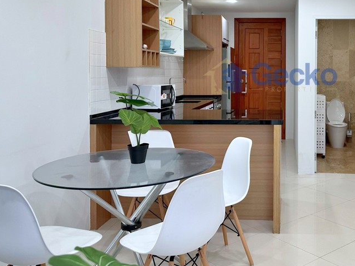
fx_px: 379
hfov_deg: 48.0
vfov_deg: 37.9
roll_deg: -0.1
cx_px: 271
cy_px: 76
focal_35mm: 37
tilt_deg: -1.0
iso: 200
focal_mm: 6.86
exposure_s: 1/100
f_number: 1.78
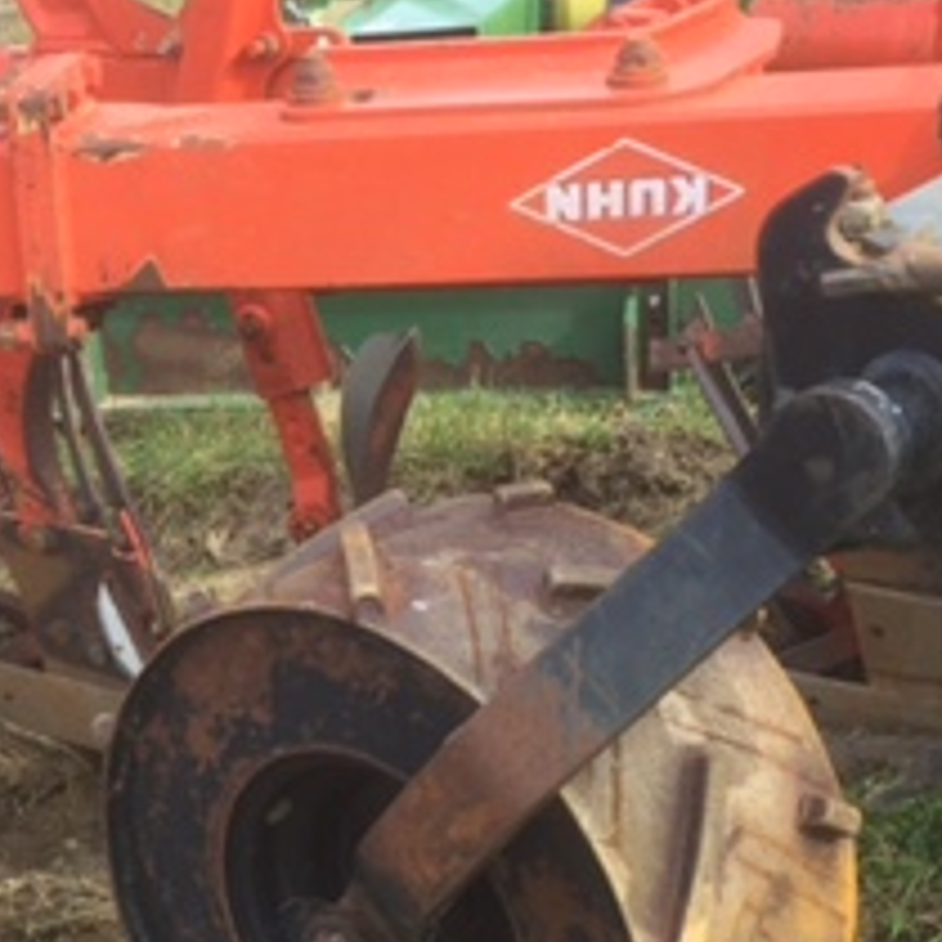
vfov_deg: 21.8
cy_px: 789
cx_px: 112
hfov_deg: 21.7
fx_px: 2401
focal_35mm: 78
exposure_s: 1/332
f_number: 2.2
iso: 32
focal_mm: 4.15
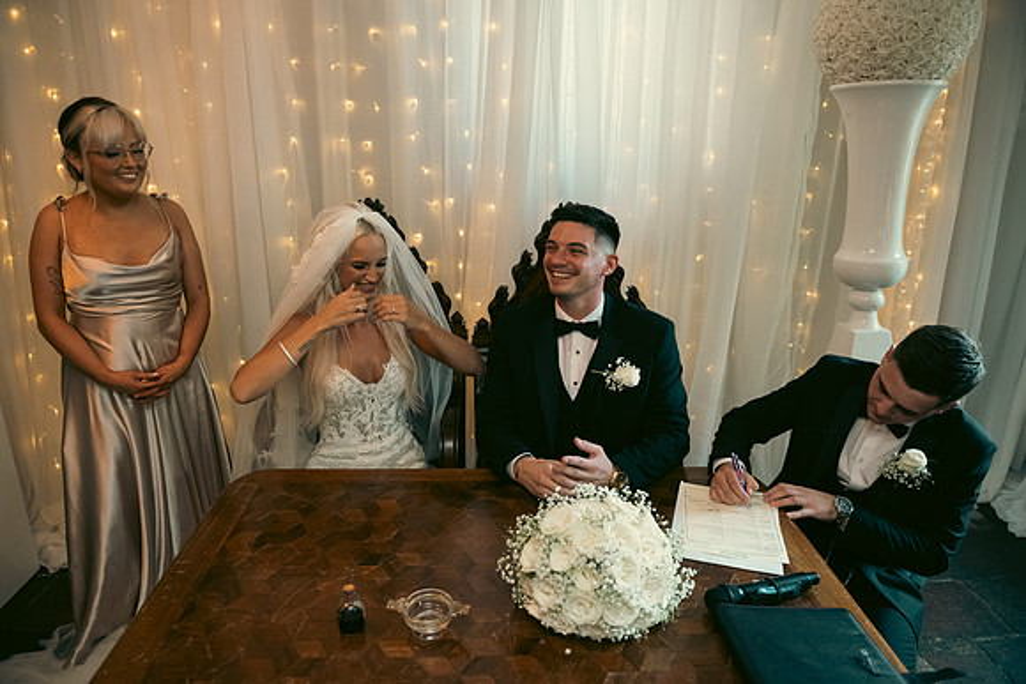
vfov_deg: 53.2
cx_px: 513
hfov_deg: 73.7
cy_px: 342
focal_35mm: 24
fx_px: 684
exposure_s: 1/160
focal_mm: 24
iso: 1250
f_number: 3.5
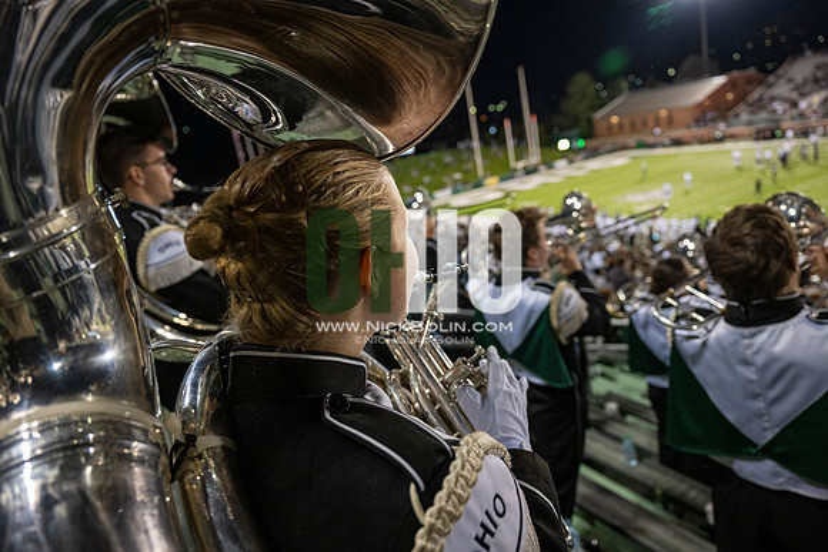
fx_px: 552
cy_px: 276
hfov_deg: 73.7
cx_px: 414
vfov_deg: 53.2
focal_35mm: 24
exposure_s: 1/500
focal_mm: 24
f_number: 3.2
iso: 2000
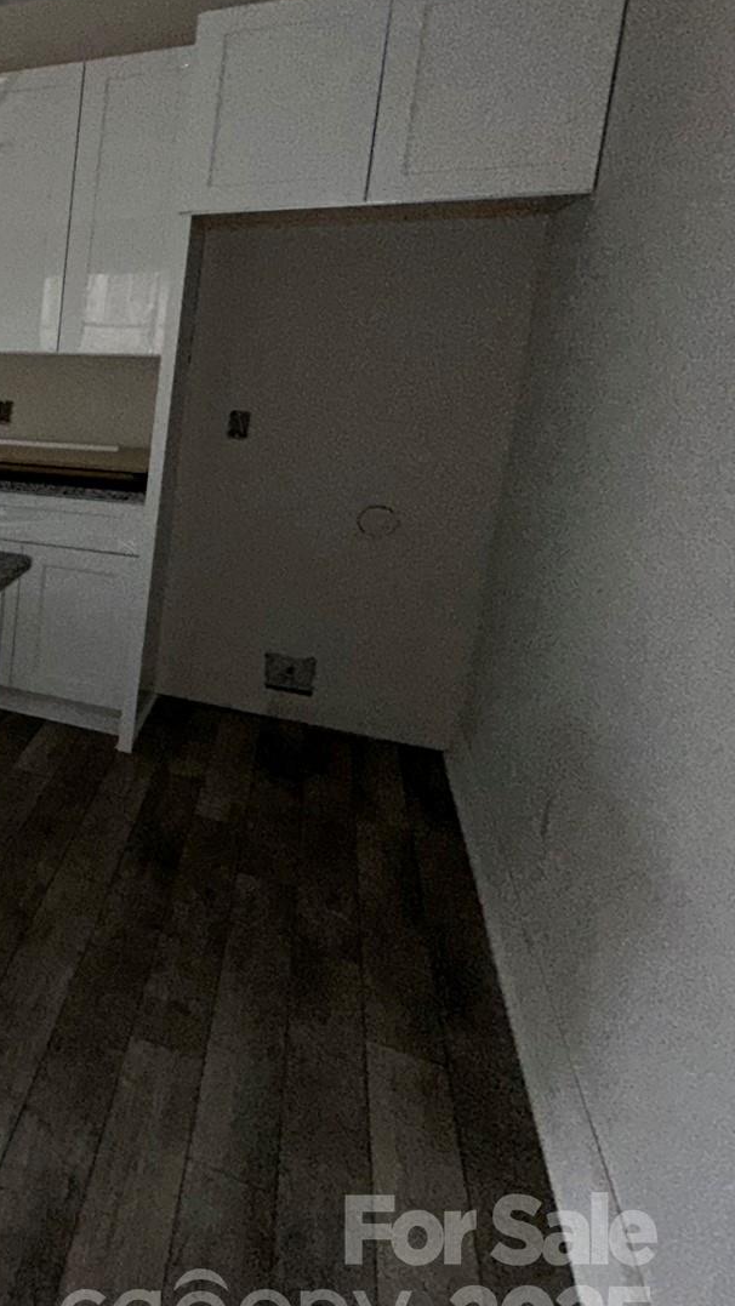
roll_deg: -0.2
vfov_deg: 65.1
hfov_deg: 24.5
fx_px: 1005
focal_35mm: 29
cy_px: 491
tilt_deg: -9.4
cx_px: -497
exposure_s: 1/71
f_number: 2.2
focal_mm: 2.22
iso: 100
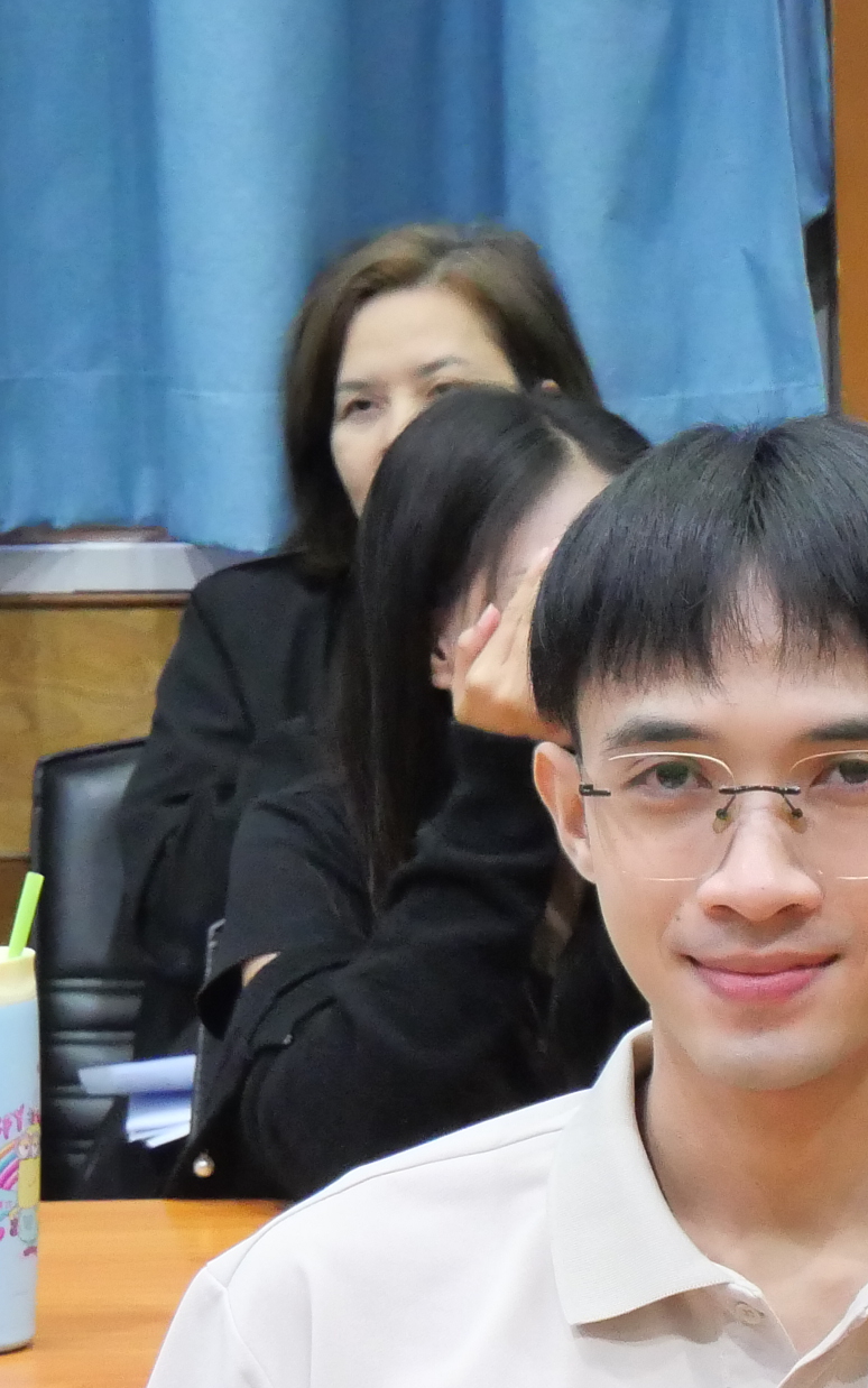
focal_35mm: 208
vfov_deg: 10.0
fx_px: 7871
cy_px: 1339
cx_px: 1678
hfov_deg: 6.2
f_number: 5.1
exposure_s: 1/50
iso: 3200
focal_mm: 33
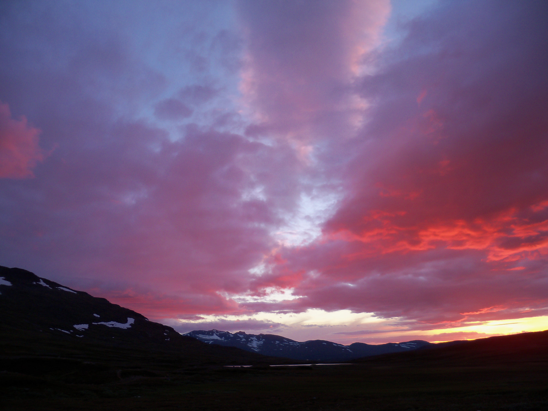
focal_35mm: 35
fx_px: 554
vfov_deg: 40.7
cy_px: 206
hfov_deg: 52.6
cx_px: 274
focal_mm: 6.2
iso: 80
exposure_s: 1/40
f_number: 3.5
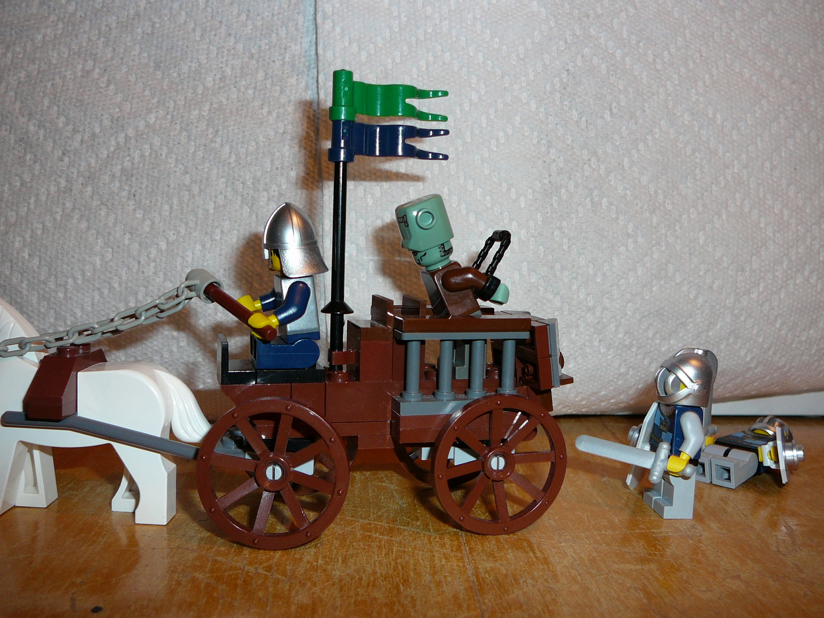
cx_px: 412
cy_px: 309
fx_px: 833
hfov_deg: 52.6
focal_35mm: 35
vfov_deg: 40.7
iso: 80
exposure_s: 1/30
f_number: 2.8
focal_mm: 5.2
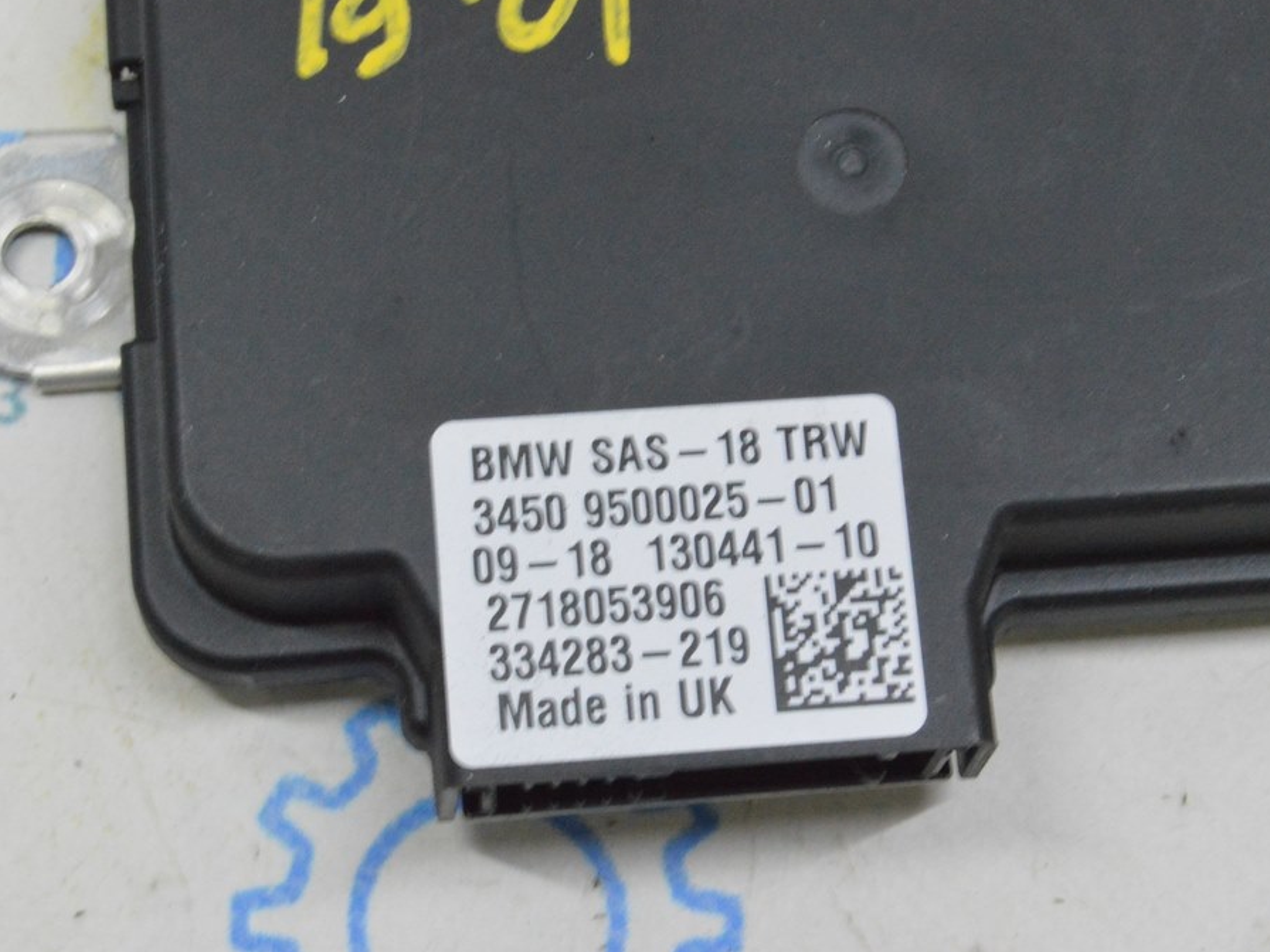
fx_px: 3322
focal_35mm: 91
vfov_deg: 16.3
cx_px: 723
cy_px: 472
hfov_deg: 21.6
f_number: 20
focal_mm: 55
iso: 6400
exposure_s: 1/20
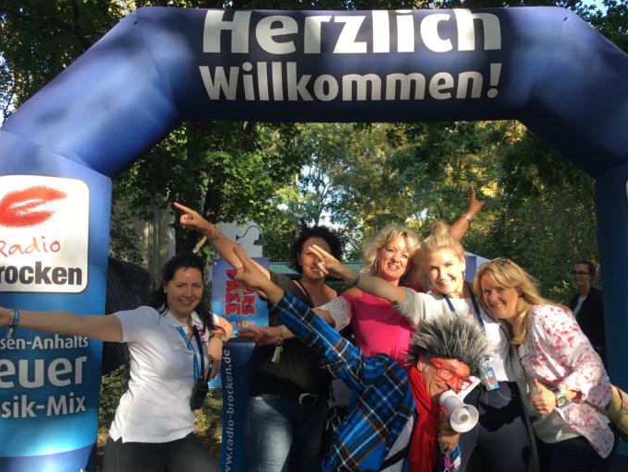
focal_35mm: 34
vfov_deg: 41.8
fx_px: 617
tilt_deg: +4.0
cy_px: 254
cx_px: 341
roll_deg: +0.2
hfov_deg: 53.9
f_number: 2.2
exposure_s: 1/195
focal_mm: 4.15
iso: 25
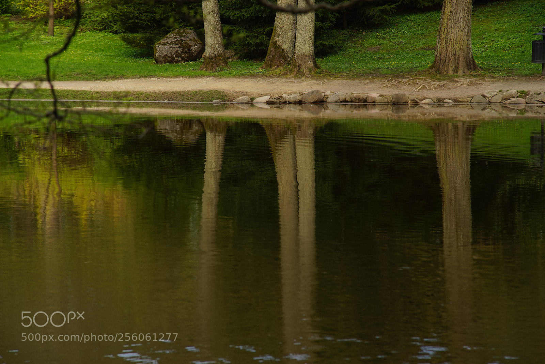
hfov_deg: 10.3
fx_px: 3029
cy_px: 182
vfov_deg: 6.9
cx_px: 272
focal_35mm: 200
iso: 100
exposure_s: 1/50
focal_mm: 200
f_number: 8
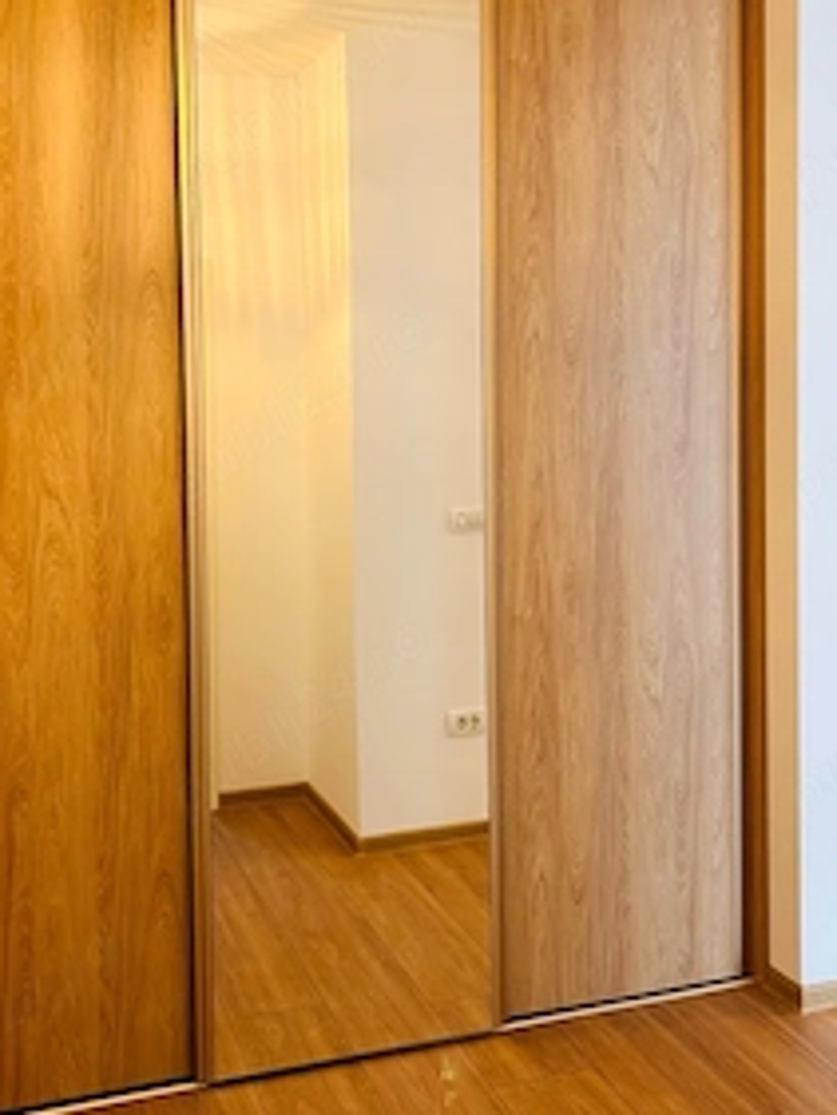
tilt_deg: -1.8
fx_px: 1192
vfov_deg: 49.9
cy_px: 456
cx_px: 377
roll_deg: +1.0
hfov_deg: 38.7
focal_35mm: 37
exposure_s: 1/50
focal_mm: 5.7
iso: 100
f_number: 1.5
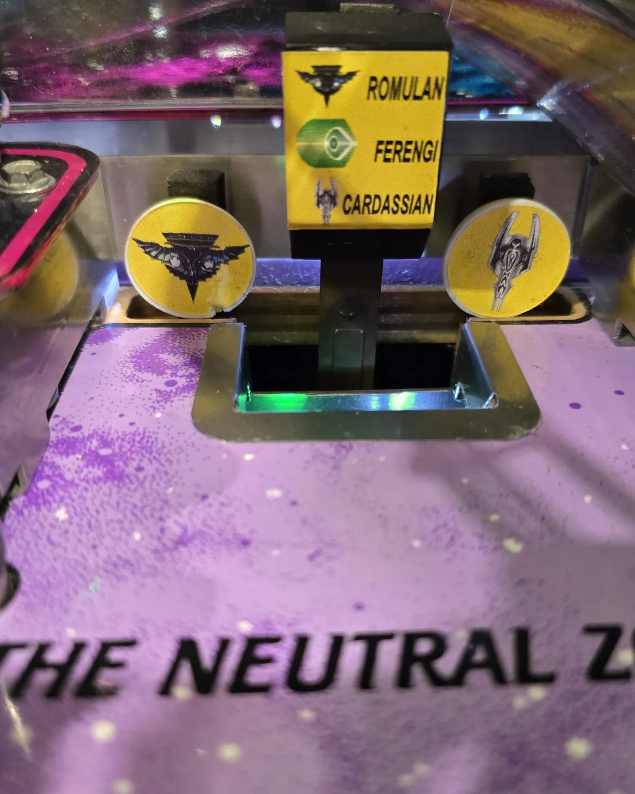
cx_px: 322
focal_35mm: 30
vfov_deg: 58.8
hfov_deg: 48.5
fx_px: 705
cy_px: 397
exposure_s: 1/100
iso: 400
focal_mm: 6.3
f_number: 1.7
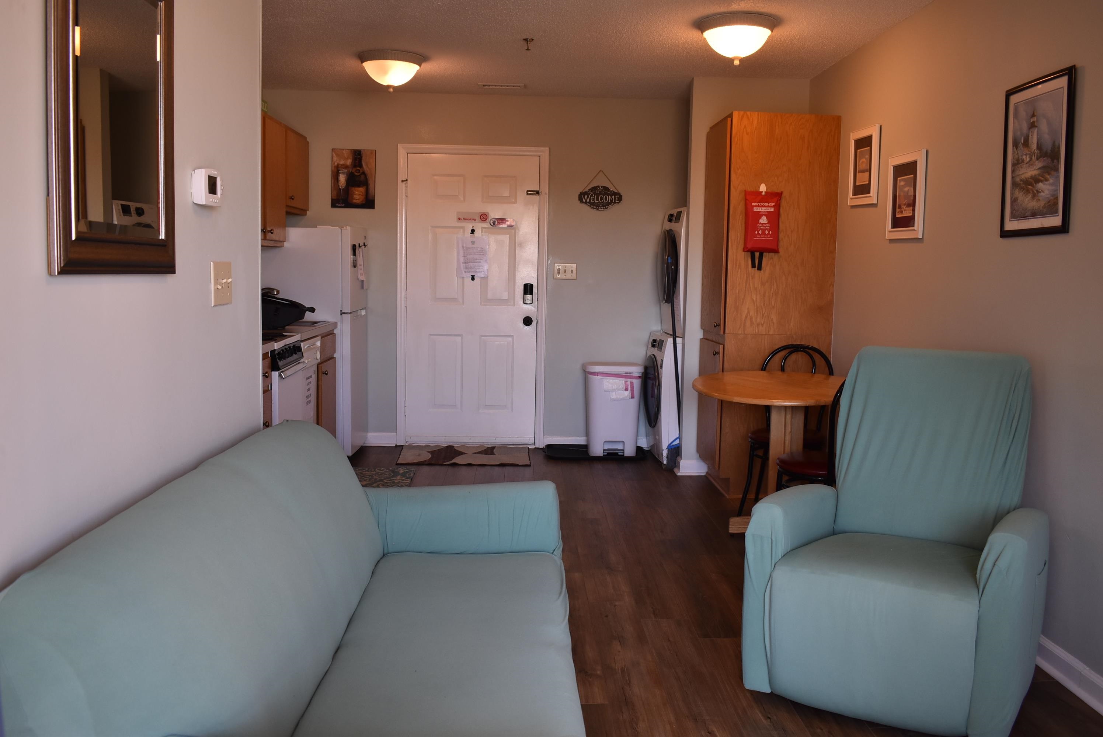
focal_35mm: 30
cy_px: 368
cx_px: 552
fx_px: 920
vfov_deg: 43.7
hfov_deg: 61.9
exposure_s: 1/80
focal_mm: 20
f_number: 4.5
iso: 400
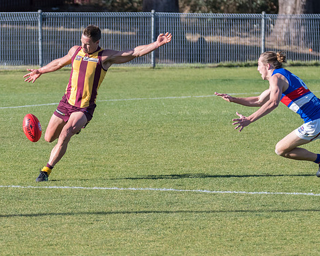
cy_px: 153
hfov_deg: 3.2
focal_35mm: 604
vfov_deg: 2.6
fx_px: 5722
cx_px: 97
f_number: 8
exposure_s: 1/2000
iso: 800
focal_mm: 280
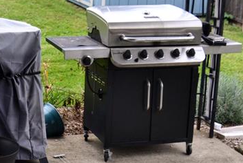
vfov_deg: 16.2
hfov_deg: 22.7
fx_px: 561
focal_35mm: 83
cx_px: -41
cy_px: 12
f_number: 5.6
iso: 125
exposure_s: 1/125
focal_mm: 18
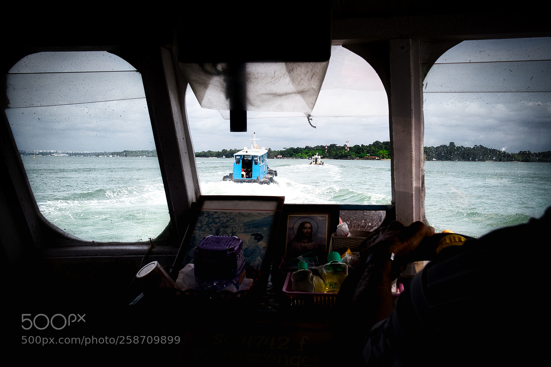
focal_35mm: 35
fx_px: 536
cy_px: 184
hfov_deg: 54.4
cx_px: 276
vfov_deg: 37.9
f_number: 11
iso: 640
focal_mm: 23
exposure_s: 1/500
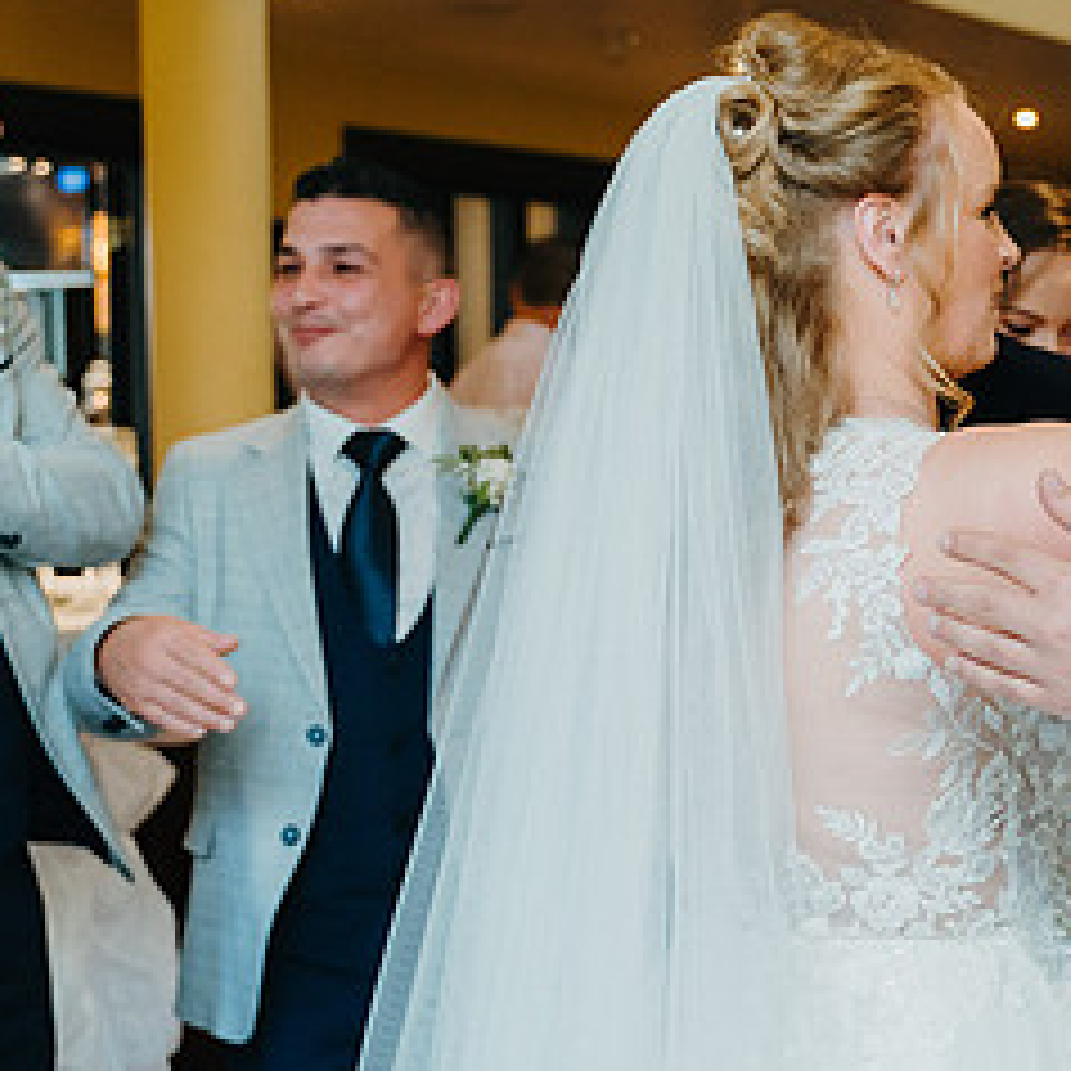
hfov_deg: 27.3
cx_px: 1148
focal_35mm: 58
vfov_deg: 29.6
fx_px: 2030
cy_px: 524
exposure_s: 1/160
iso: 1250
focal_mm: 28
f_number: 2.8
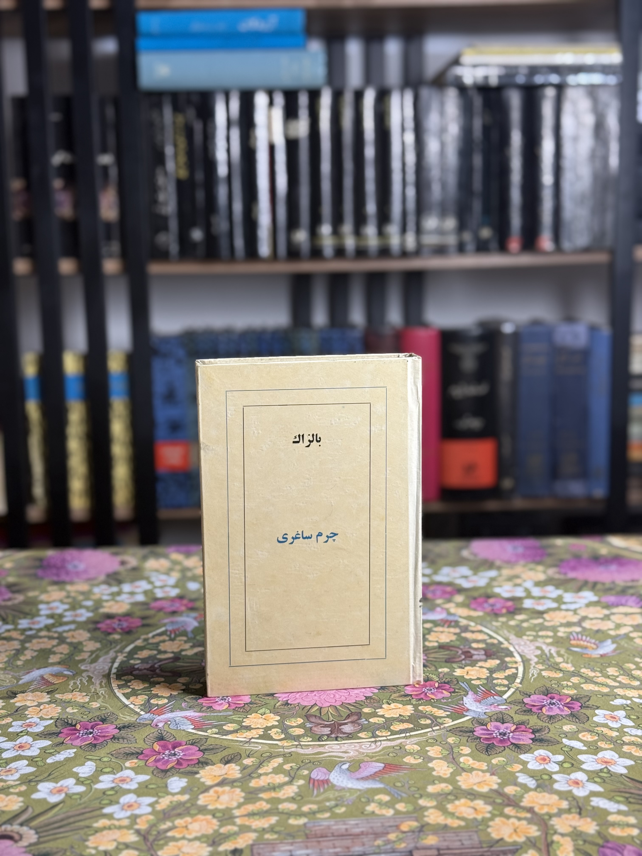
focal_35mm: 48
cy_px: 428
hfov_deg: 30.3
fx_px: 1187
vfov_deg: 39.7
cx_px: 321
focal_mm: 6.76
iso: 80
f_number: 1.78
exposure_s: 1/100
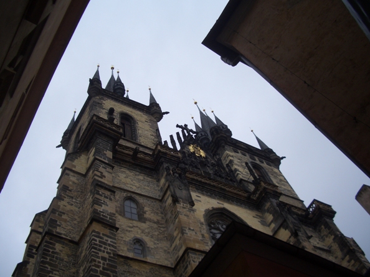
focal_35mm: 35
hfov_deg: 52.6
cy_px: 138
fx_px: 374
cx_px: 185
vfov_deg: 40.7
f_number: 2.6
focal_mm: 5.8
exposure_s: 1/320
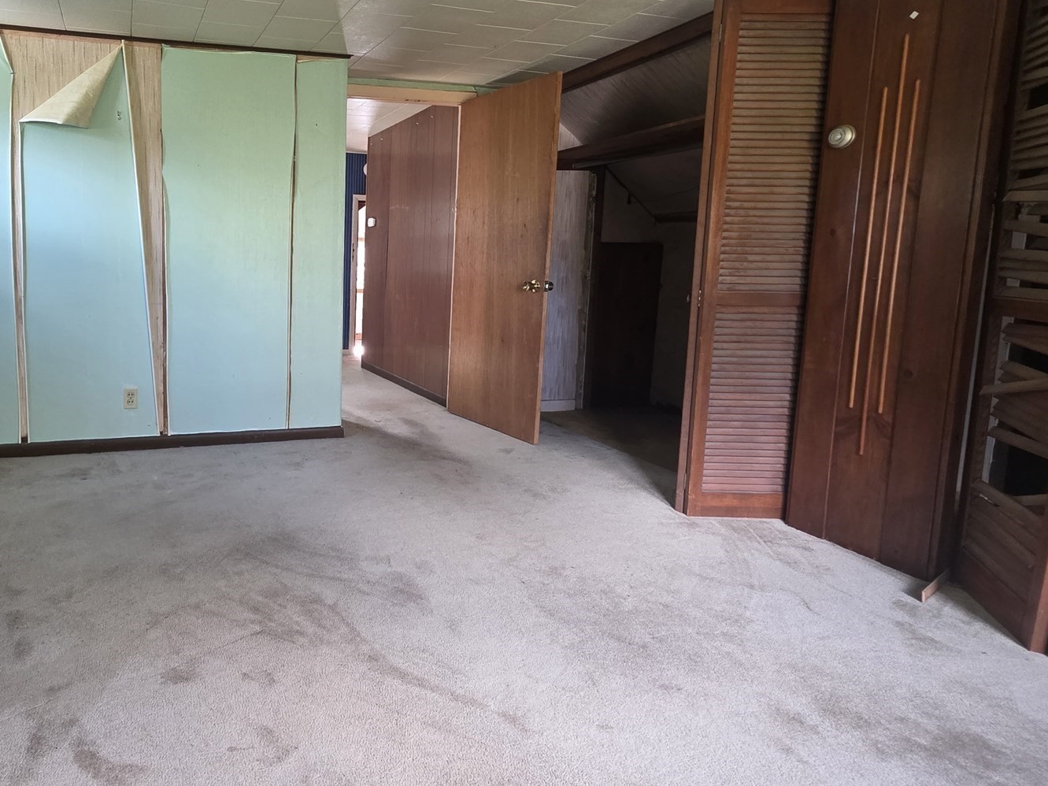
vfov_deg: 65.6
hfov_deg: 77.5
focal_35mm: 20
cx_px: 302
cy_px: 333
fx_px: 605
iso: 400
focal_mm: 2.2
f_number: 1.9
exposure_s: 1/100
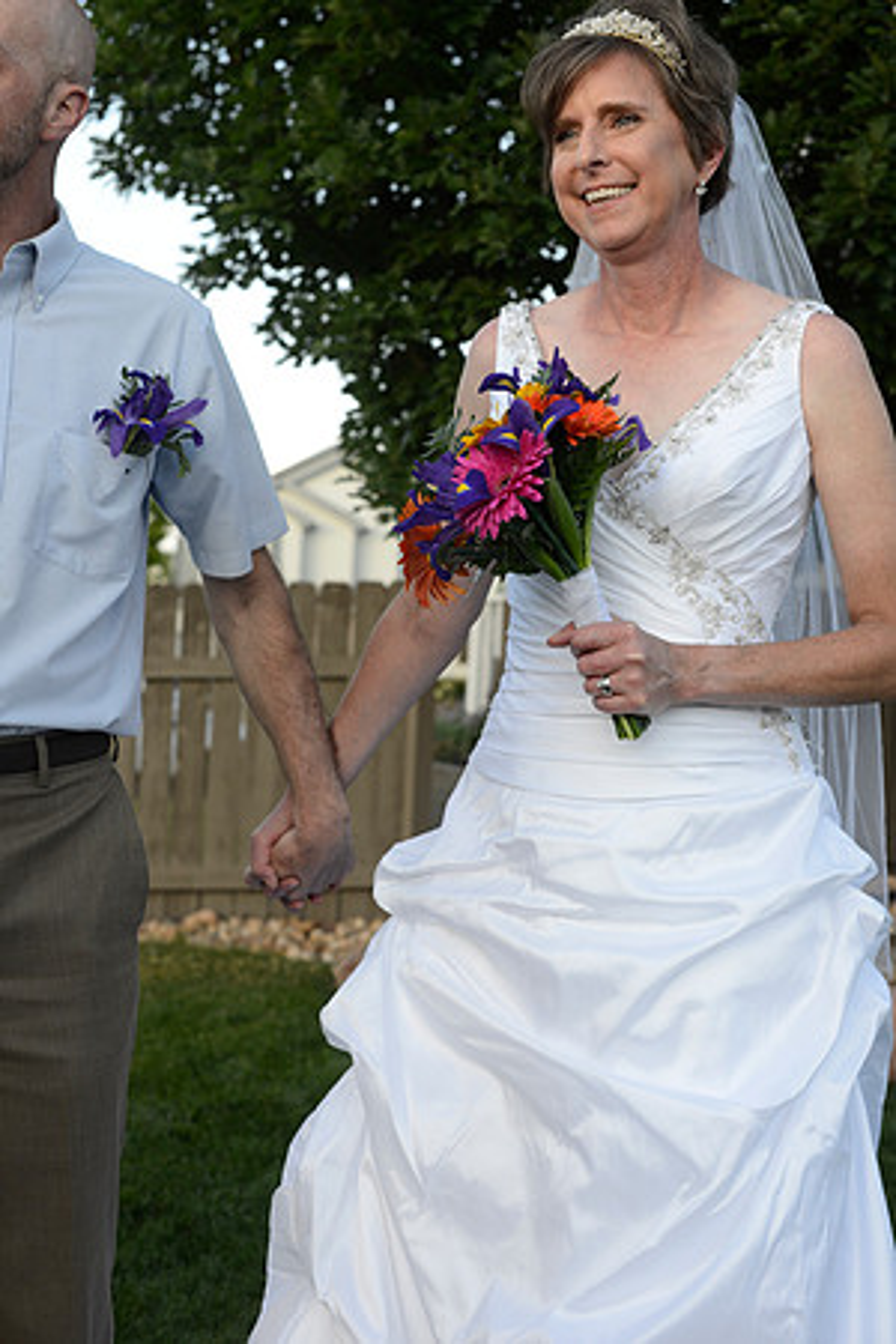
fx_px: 1867
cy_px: 672
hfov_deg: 27.0
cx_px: 448
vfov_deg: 39.6
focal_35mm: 50
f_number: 5.6
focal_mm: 50
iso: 400
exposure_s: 1/250
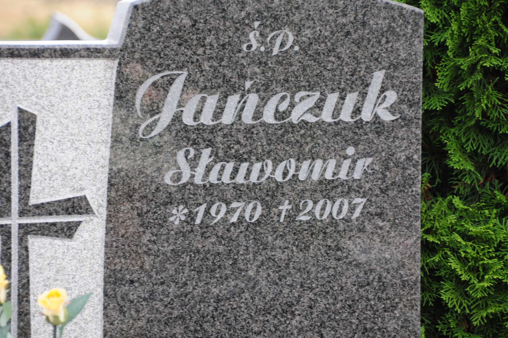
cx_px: 254
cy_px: 169
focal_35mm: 202
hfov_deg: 10.2
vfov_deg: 6.8
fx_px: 2854
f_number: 7.1
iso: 800
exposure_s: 1/100
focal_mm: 135
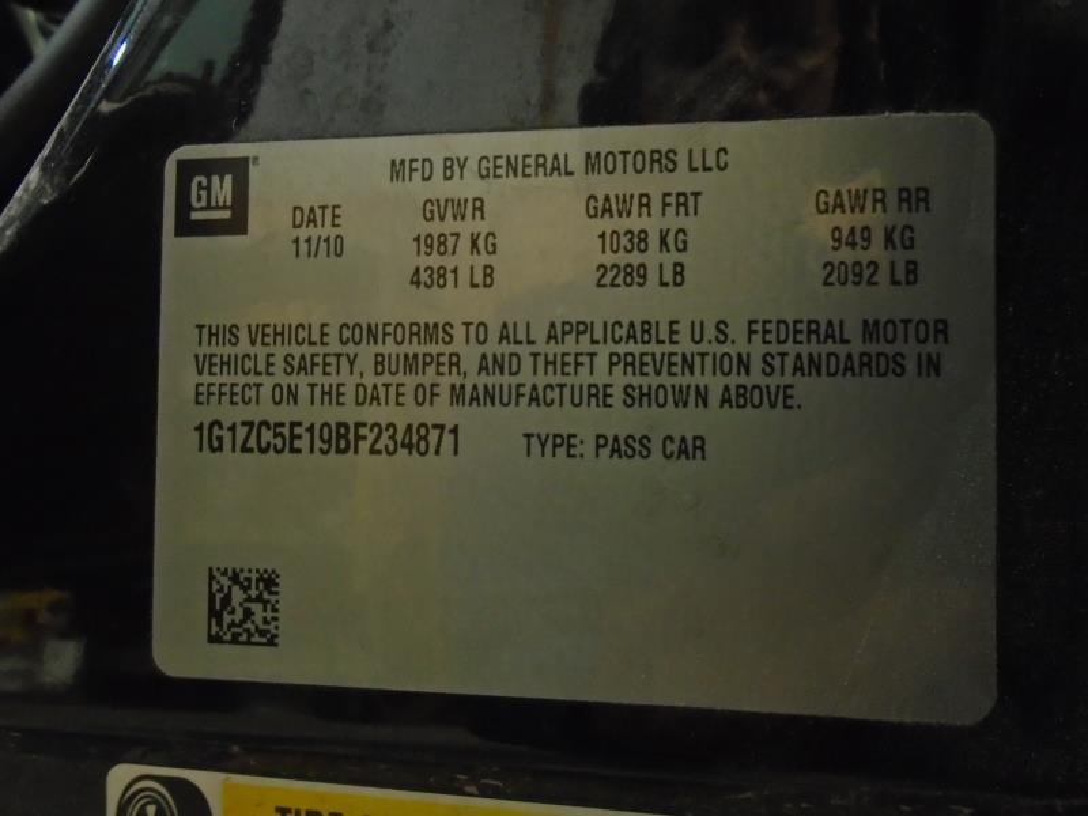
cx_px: 544
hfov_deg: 67.3
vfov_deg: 53.1
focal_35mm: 26
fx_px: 817
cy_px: 408
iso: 400
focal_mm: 4.6
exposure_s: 1/10
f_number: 3.2
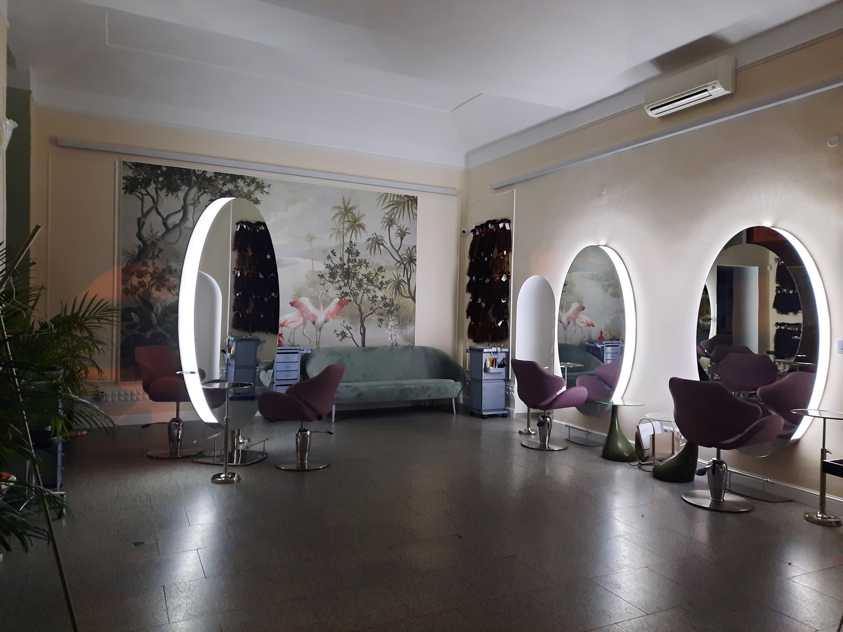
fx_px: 609
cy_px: 316
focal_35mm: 25
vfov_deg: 54.9
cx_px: 422
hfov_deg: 69.4
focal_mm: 4.6
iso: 500
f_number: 2
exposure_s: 1/25
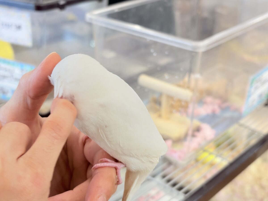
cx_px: 134
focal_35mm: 52
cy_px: 100
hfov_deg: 36.8
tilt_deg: -26.5
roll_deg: -2.4
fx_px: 403
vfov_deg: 28.0
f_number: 1.6
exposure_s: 1/50
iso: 32
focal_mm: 5.96
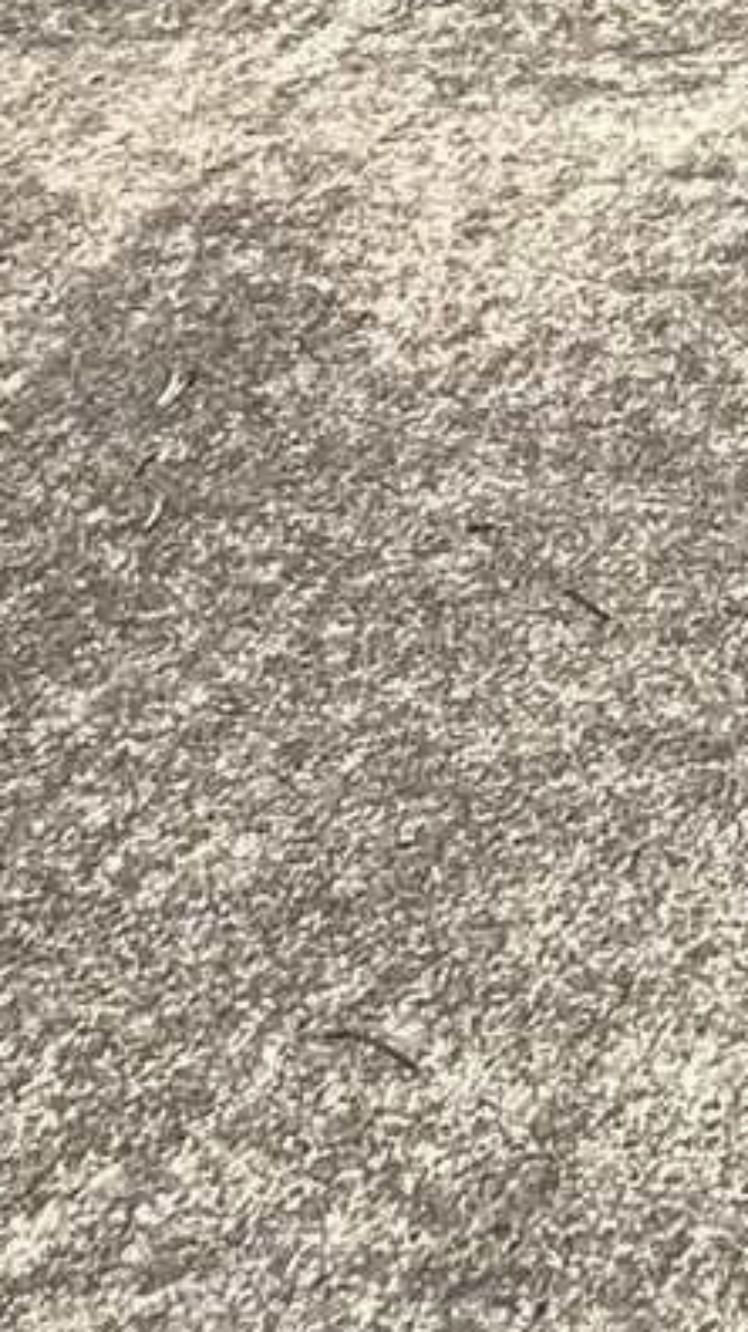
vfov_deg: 19.6
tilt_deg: -12.1
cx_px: 2012
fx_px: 3140
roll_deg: -0.3
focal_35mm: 89
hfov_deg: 10.7
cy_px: -860
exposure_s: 1/2451
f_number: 2.2
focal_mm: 2.22
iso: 50
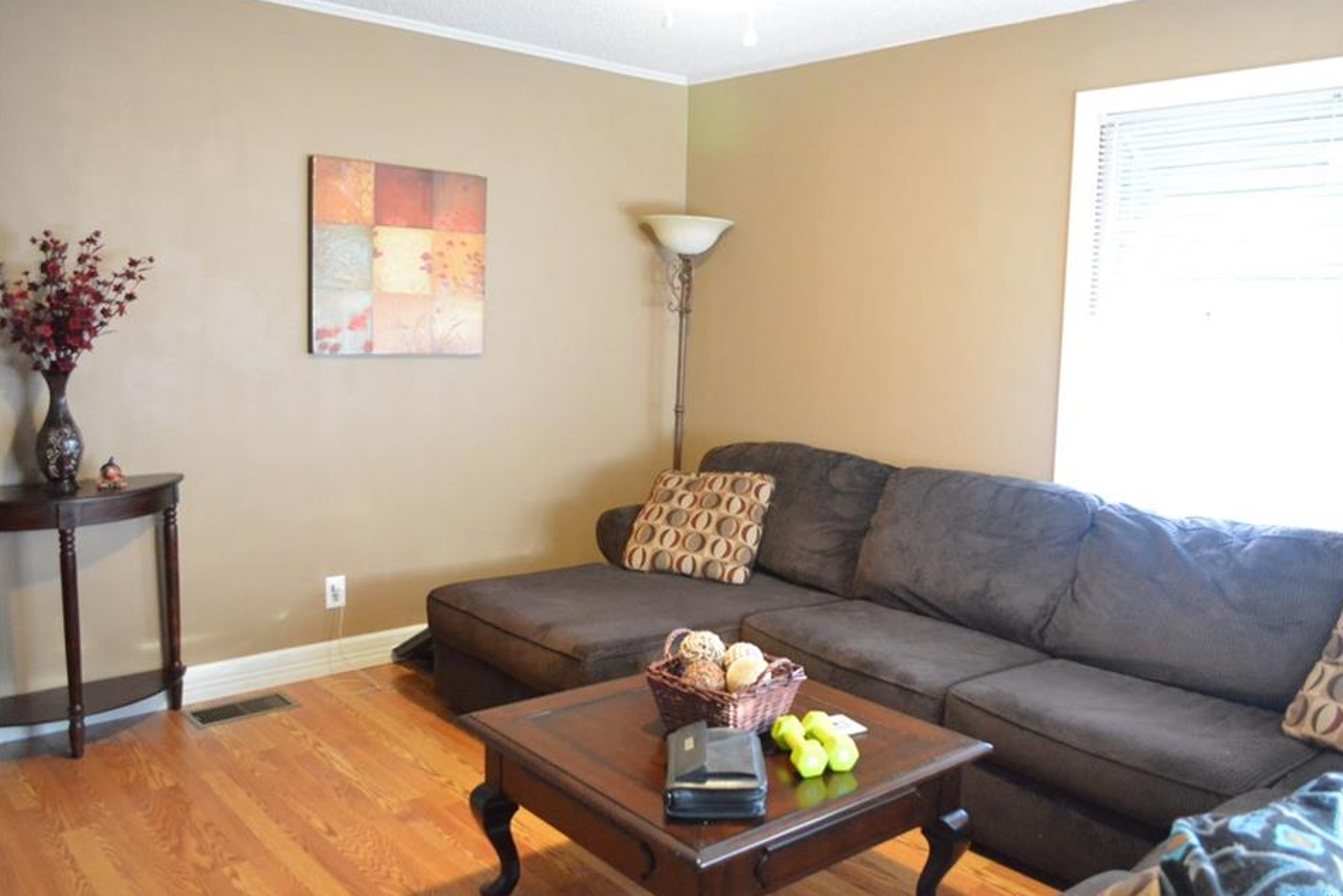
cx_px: 717
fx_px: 1082
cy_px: 432
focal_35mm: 29
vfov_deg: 45.0
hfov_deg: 63.6
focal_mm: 18
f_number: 3.5
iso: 6400
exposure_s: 1/15
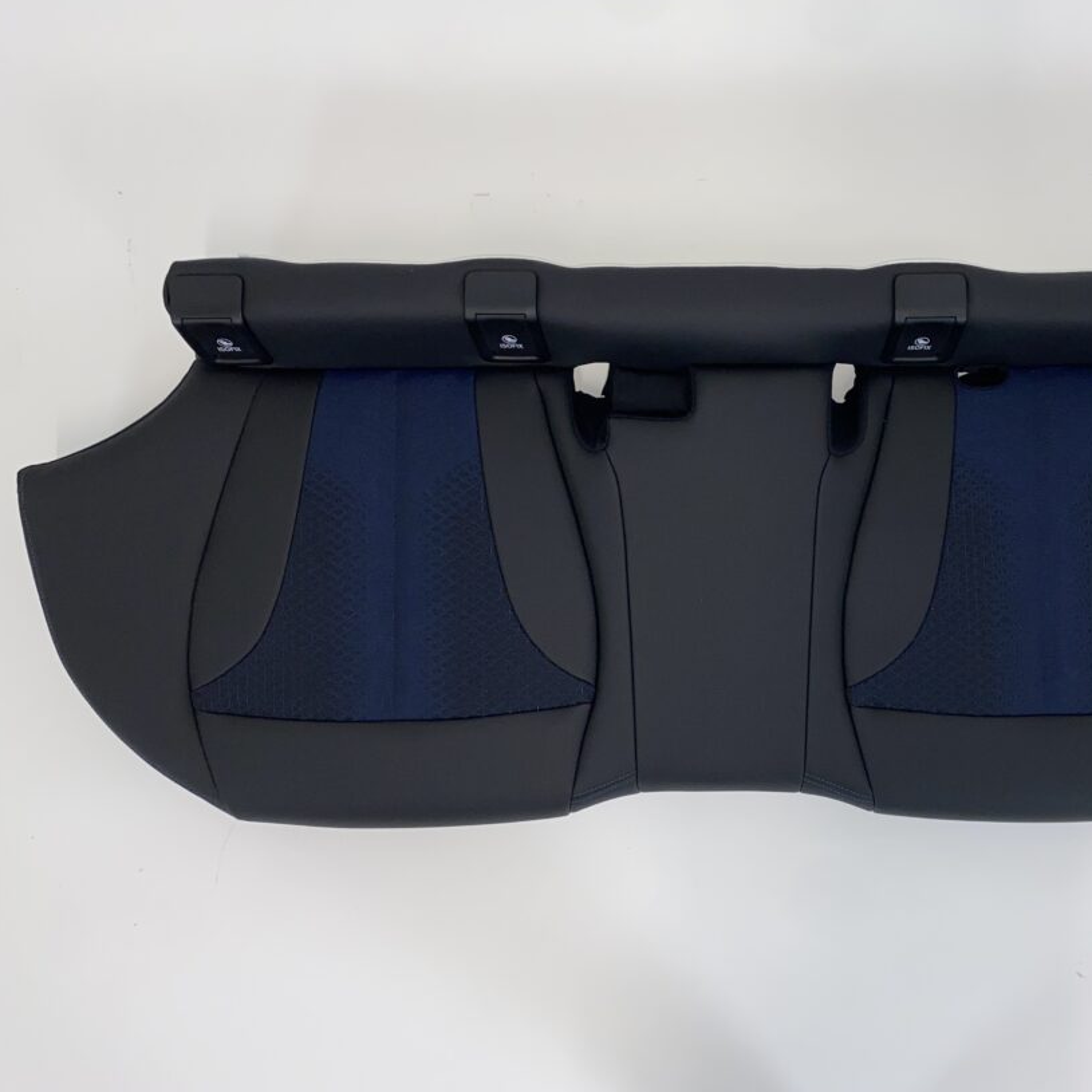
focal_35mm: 31
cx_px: 710
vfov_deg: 52.5
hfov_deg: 51.7
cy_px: 541
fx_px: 1106
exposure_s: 1/100
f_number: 1.8
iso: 32
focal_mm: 4.25
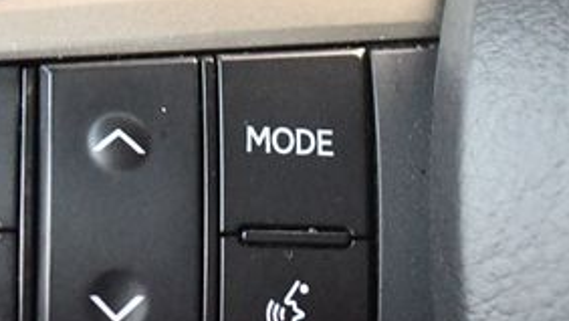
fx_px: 1615
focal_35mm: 107
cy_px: 258
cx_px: 250
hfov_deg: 20.0
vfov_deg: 11.3
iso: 11400
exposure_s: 1/60
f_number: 4.5
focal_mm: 30
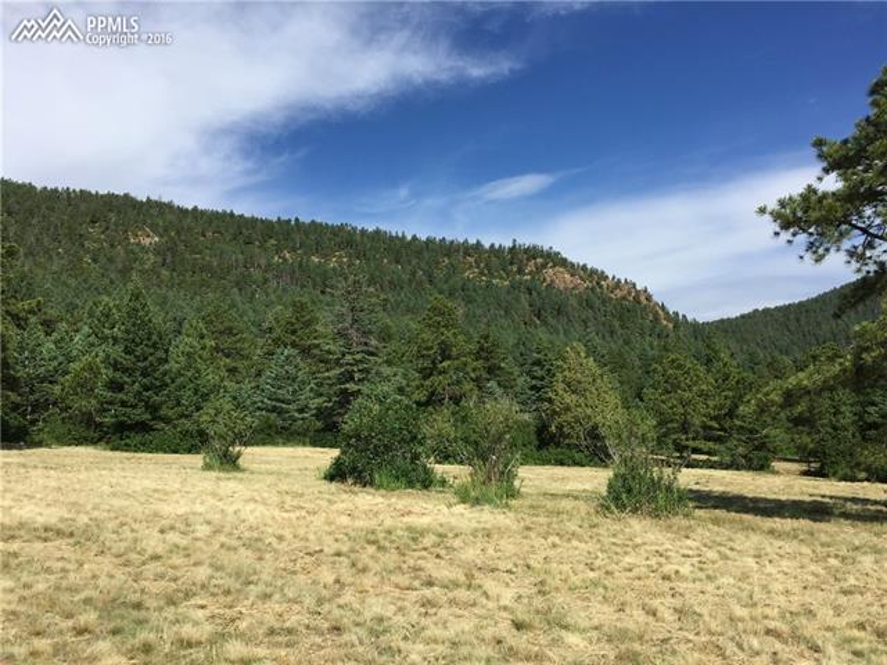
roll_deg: +3.2
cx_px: 444
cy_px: 332
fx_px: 743
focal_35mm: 29
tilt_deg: +8.8
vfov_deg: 48.2
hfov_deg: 61.7
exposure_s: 1/2198
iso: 32
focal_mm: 4.15
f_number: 2.2
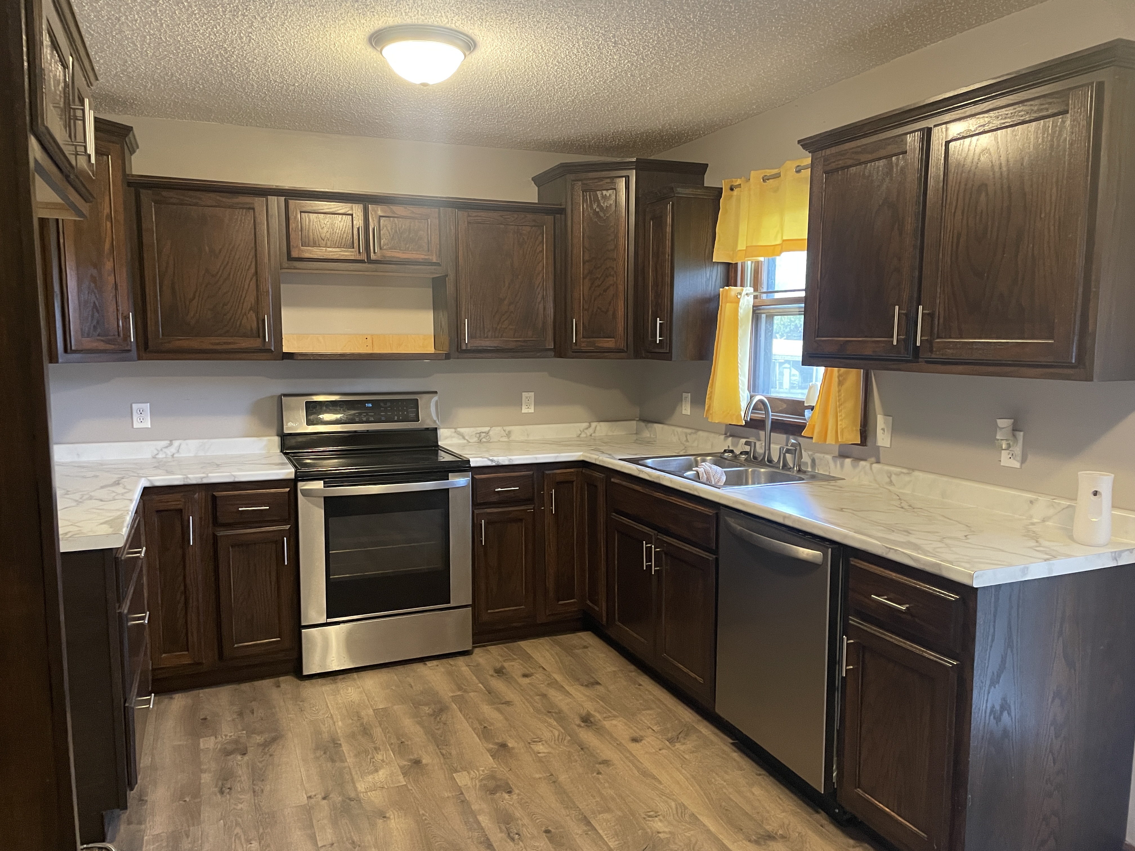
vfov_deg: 53.1
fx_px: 852
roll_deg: +0.4
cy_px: 426
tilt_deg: -7.7
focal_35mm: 26
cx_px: 568
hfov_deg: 67.3
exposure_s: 1/40
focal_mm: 4.2
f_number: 1.6
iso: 400
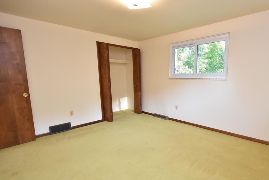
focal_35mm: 18
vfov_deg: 67.5
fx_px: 135
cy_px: 92
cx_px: 159
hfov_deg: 89.0
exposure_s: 1/25
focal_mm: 10
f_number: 4.5
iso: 250
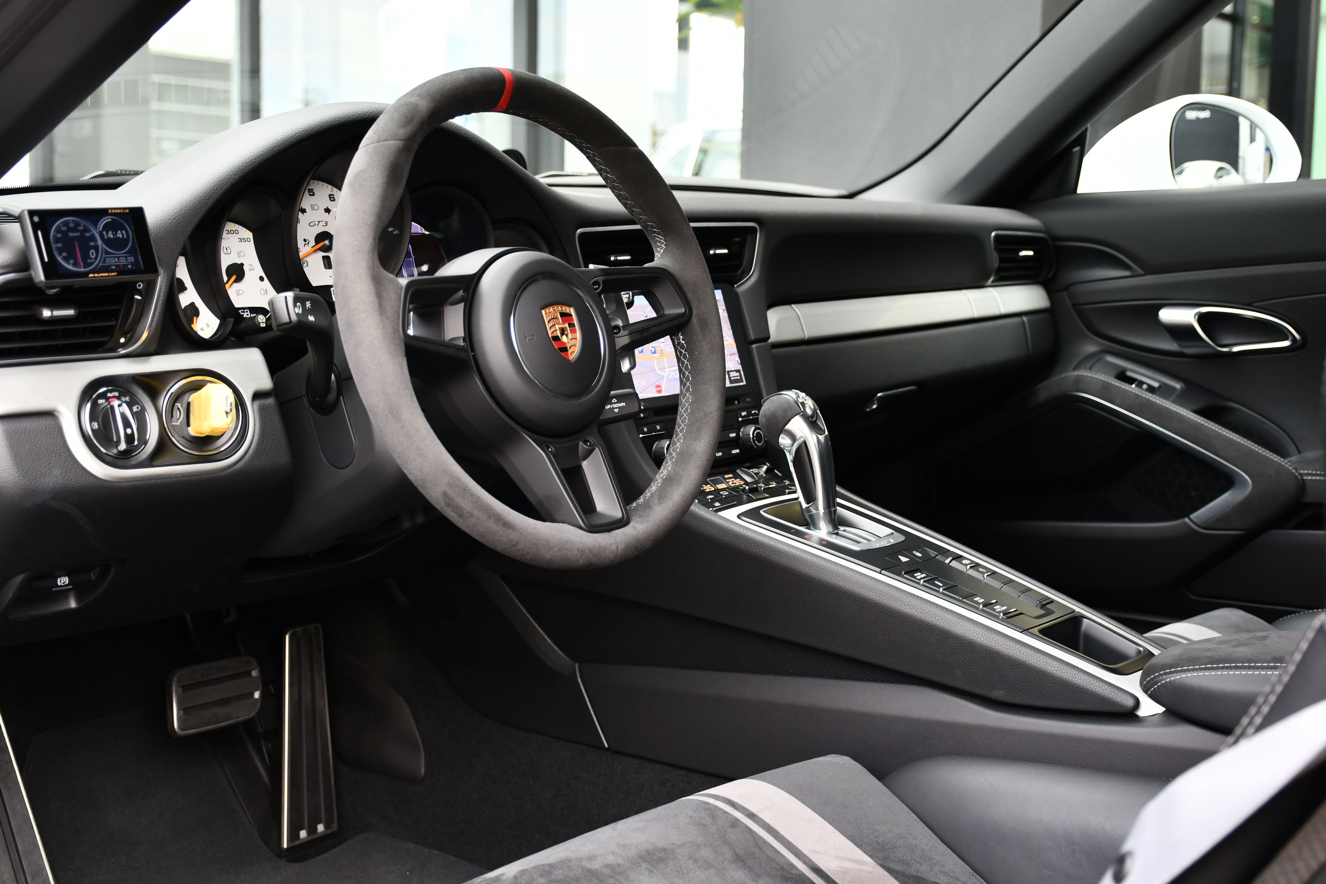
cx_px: 663
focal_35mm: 48
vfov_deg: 28.1
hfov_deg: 41.1
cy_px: 442
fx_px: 1768
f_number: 4
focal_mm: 32
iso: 640
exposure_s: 1/160
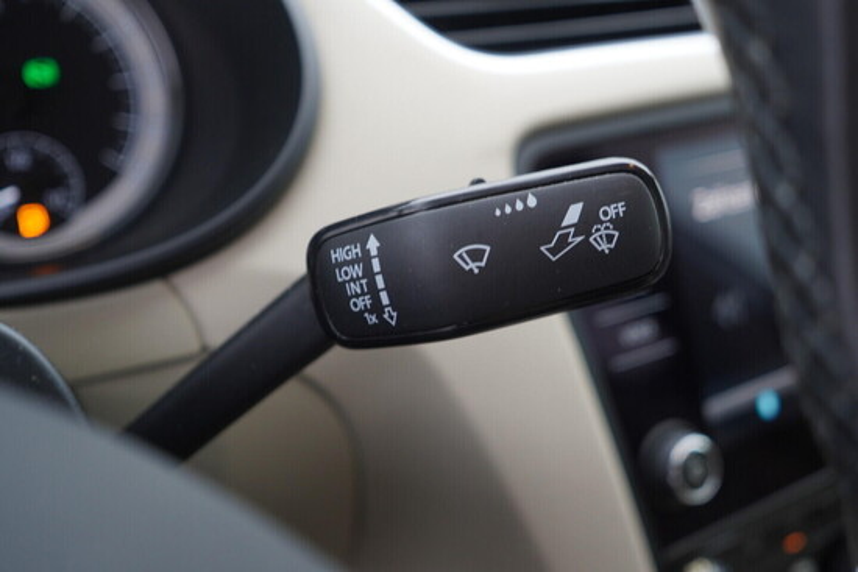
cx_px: 429
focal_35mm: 36
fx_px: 858
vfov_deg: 36.9
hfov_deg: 53.1
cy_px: 286
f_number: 2.8
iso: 160
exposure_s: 1/40
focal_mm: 24
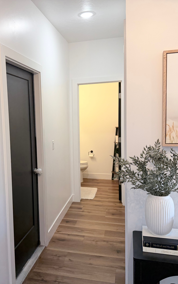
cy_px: 142
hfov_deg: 36.3
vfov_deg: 56.7
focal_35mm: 34
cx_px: 42
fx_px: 264
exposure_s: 1/120
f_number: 1.78
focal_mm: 6.76
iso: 160
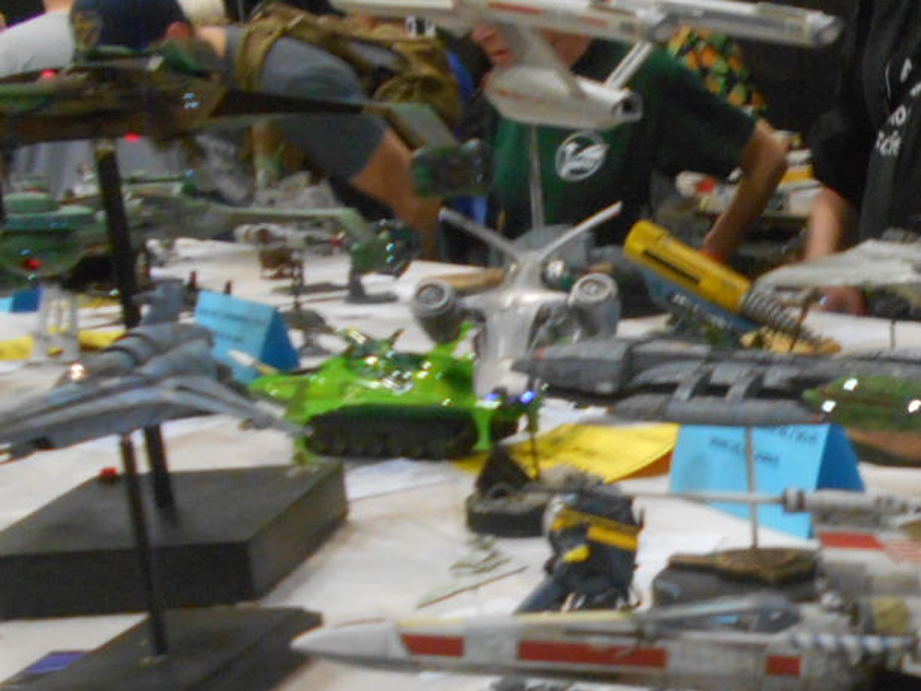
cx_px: 975
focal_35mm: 68
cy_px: 632
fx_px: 1809
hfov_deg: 26.6
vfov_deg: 21.1
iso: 400
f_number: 3.2
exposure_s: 1/20
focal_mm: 4.6
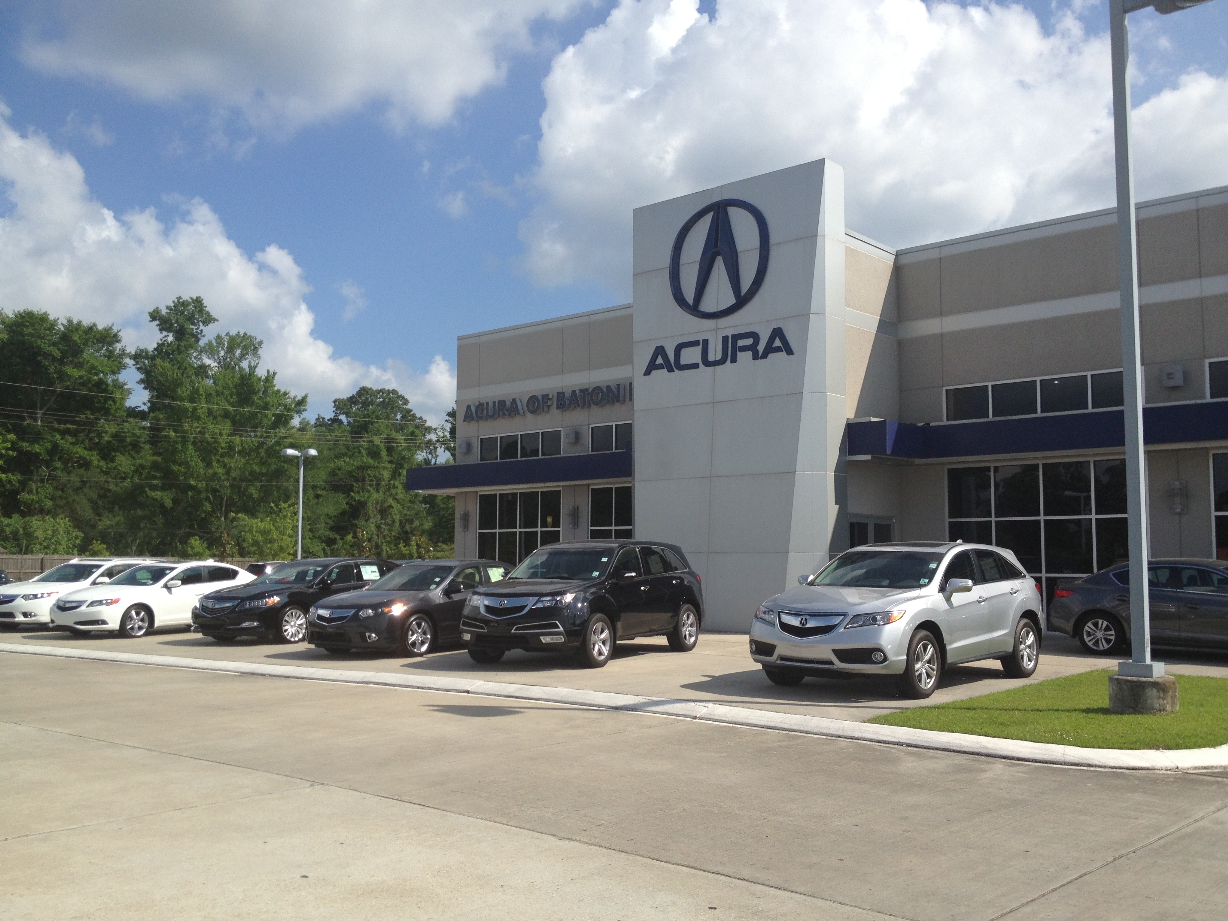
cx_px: 614
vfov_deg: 40.7
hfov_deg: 52.6
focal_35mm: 35
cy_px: 460
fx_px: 1242
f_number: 2.4
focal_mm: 4.28
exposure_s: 1/2304
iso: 50
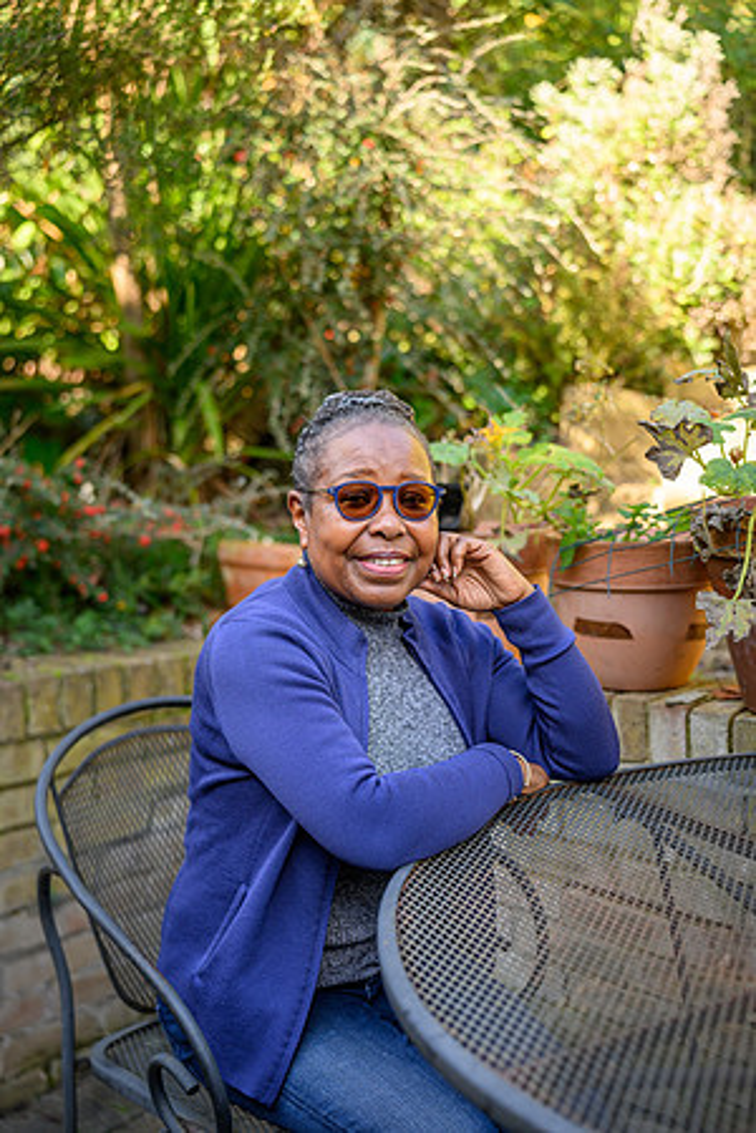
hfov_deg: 31.9
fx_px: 1323
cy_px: 566
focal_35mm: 42
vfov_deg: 46.4
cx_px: 378
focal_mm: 42
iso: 180
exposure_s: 1/400
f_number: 2.1
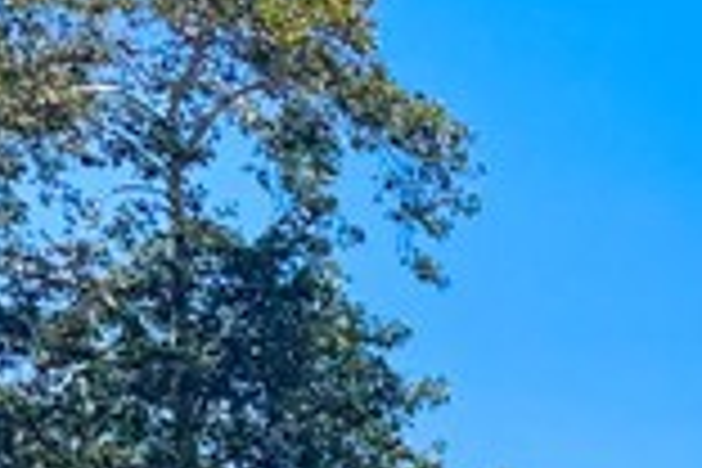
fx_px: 3198
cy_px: 1377
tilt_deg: +2.2
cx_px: 2124
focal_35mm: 164
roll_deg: +0.6
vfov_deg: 7.4
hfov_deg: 9.6
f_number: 1.78
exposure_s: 1/4405
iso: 80
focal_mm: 6.76
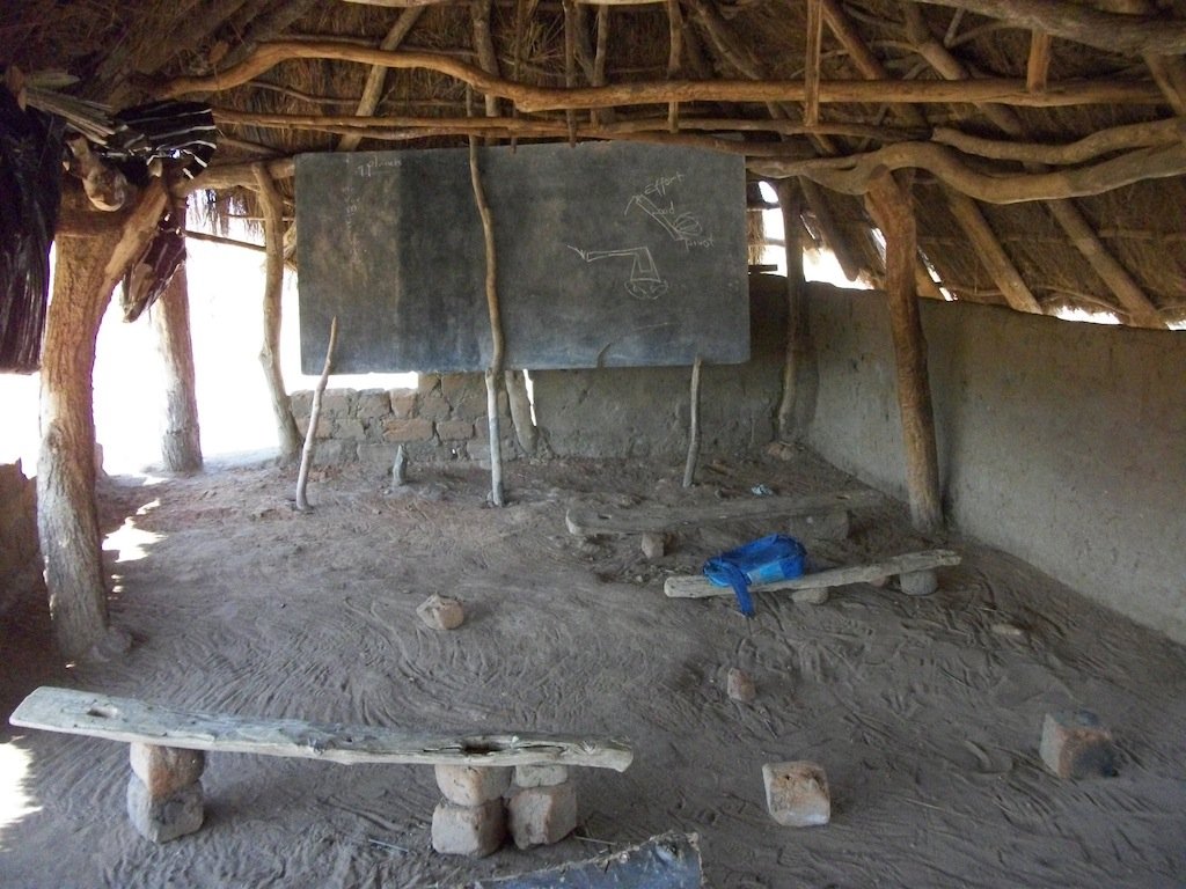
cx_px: 593
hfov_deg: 56.8
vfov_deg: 44.2
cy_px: 444
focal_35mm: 32
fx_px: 1096
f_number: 2.9
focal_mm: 5.7
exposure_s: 1/500
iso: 504
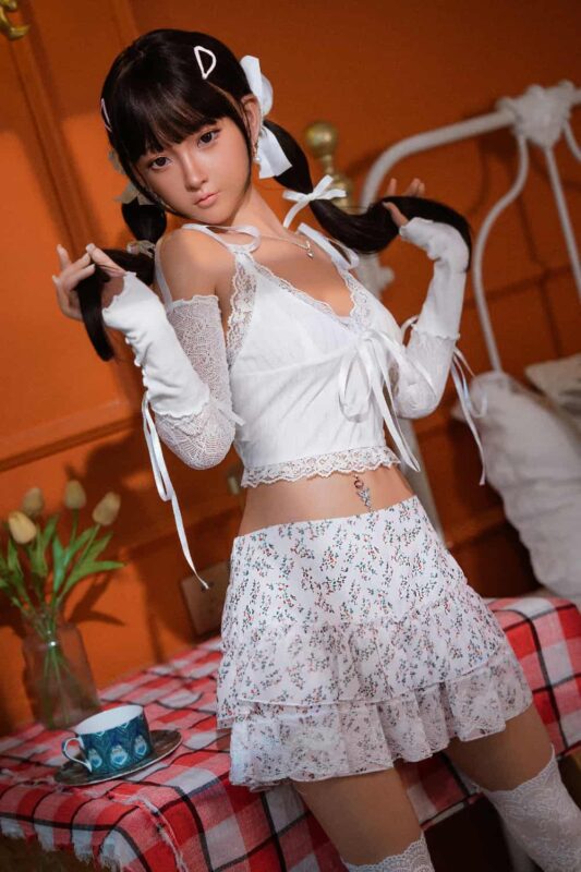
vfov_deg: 28.8
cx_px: 290
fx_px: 1695
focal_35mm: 70
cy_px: 436
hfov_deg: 19.4
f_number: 2.8
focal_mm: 70
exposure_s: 1/125
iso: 800
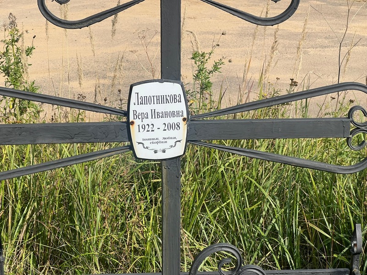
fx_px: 816
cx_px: 184
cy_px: 138
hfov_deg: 25.3
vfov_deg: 19.1
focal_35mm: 77
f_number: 2.8
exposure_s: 1/585
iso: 32
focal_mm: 9
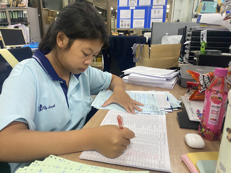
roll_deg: -0.3
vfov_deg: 53.1
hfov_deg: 67.3
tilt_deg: -16.3
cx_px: 116
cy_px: 86
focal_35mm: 26
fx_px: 174
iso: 320
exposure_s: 1/60
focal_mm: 4.25
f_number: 1.8
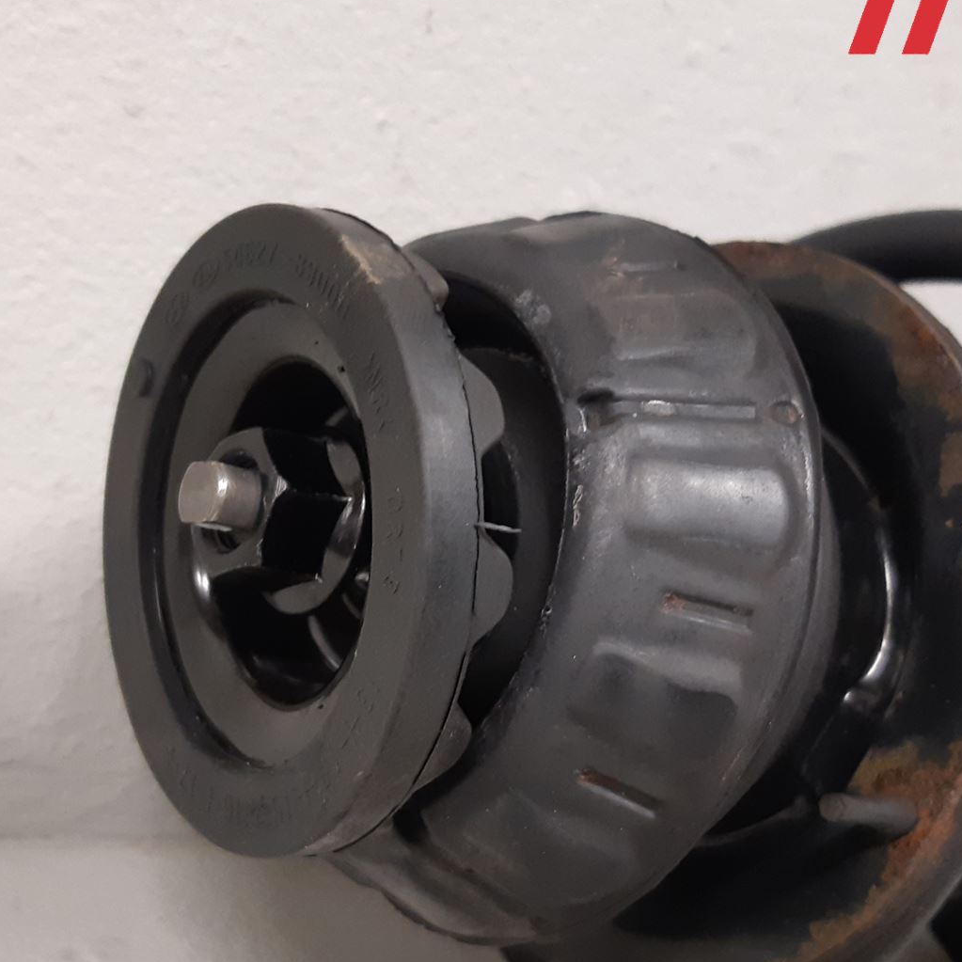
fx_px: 1446
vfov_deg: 36.5
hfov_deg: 36.8
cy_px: 618
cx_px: 463
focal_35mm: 46
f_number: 1.7
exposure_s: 1/33
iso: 250
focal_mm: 3.93
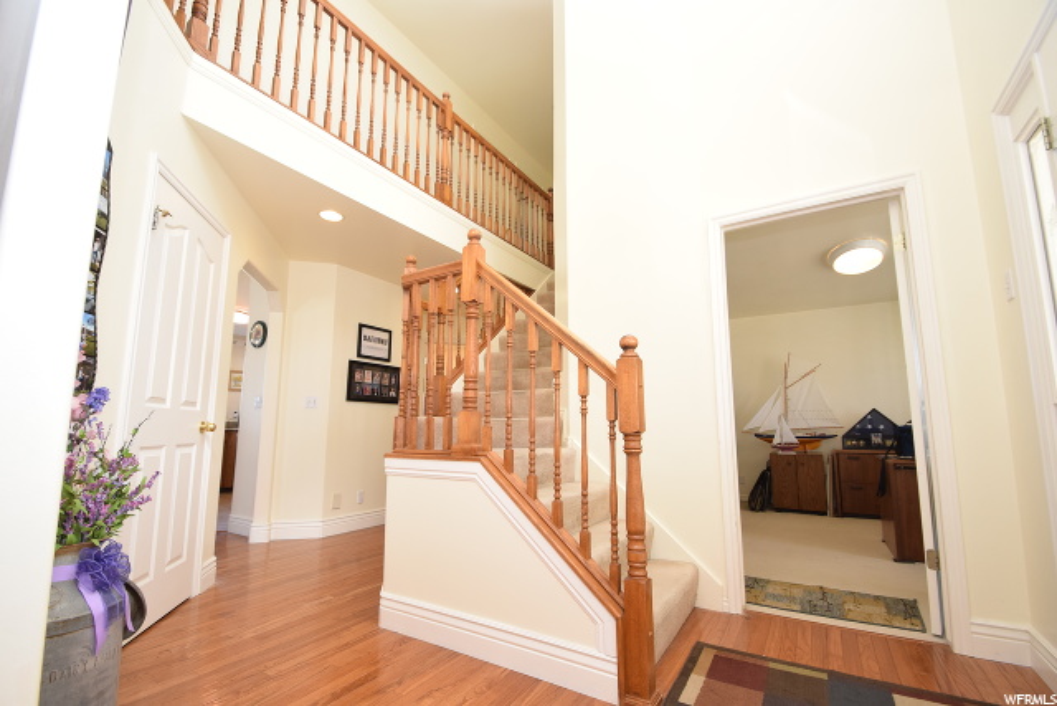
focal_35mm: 15
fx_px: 440
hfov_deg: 100.4
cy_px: 353
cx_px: 528
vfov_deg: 77.4
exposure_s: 1/125
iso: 800
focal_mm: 10
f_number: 5.6
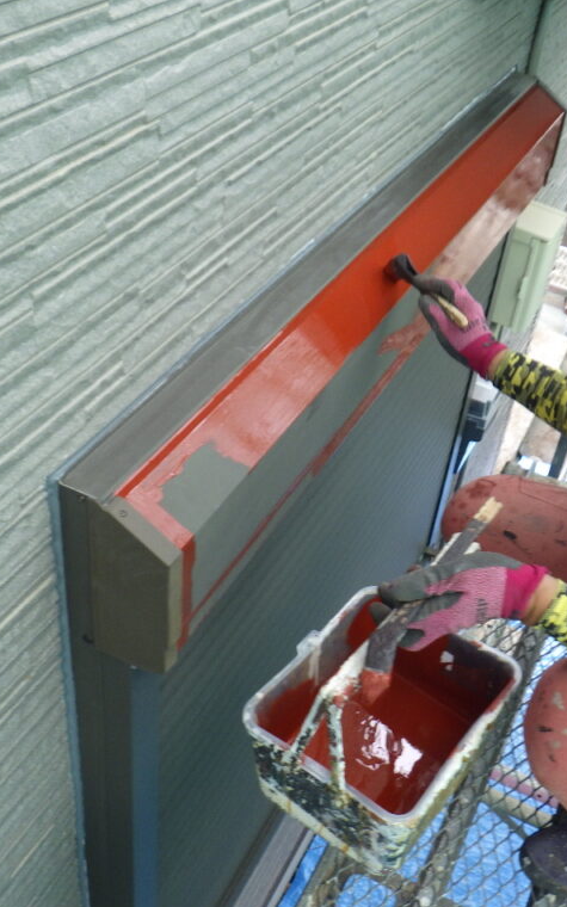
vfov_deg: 49.3
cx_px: 325
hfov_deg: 31.9
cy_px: 456
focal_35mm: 40
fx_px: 989
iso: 160
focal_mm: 5
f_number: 3.5
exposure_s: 1/60
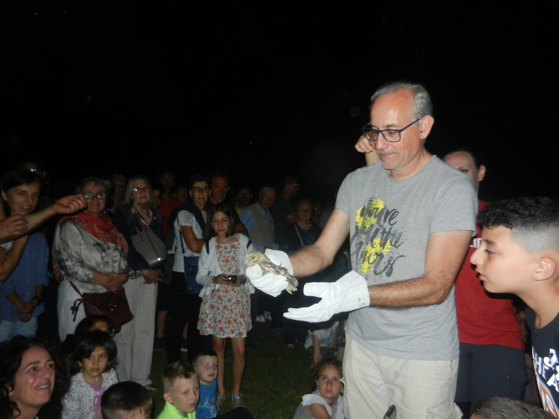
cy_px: 210
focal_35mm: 25
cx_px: 280
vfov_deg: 54.9
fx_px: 404
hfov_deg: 69.4
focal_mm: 4.5
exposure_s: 1/30
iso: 200
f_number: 3.5
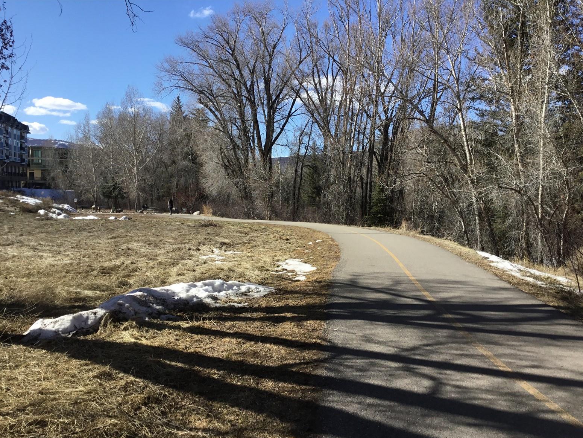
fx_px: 539
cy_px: 225
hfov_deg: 56.8
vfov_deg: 44.2
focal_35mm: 32
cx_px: 286
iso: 25
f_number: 2.4
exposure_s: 1/1058
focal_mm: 3.3
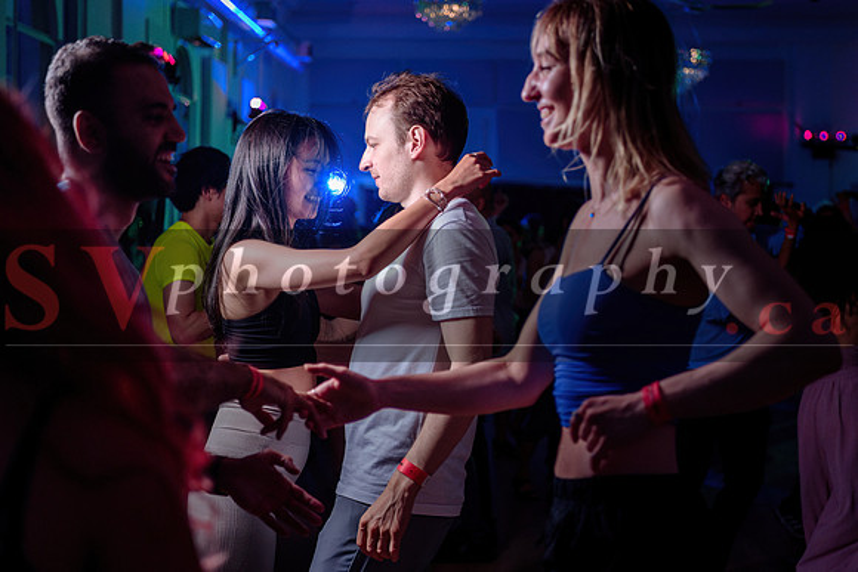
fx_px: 1542
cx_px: 478
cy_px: 319
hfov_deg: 31.1
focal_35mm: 65
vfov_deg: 21.0
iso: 800
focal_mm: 58
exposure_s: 1/50
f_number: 3.2
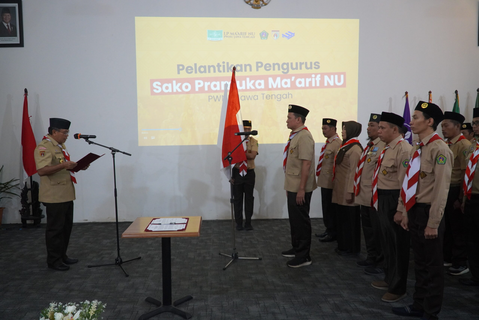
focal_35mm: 27
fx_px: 359
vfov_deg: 48.0
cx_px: 240
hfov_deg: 67.4
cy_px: 160
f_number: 4
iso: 2000
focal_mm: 18
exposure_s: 1/160
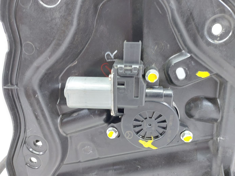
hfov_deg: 71.6
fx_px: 163
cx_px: 118
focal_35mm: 24
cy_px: 88
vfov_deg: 56.8
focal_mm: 5.23
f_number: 1.8
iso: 400
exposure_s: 1/25
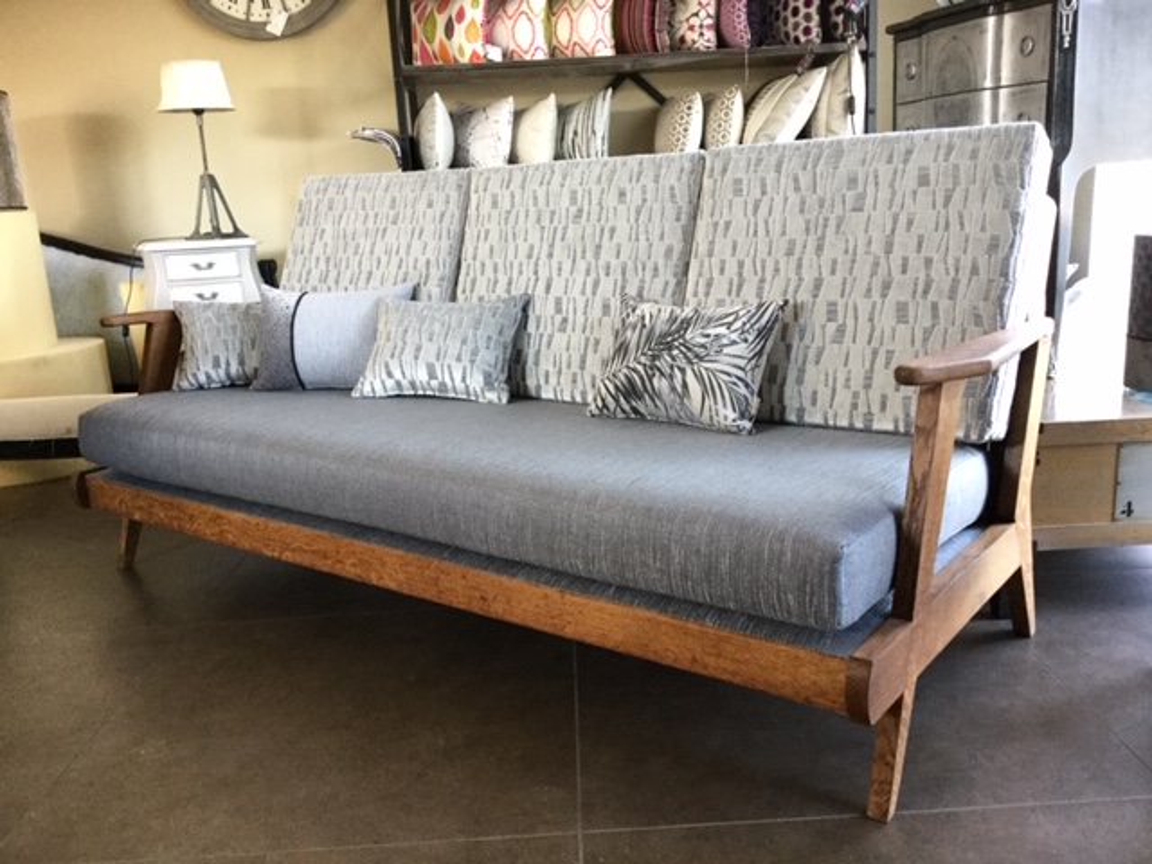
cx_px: 576
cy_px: 432
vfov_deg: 45.4
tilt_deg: -12.9
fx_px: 1032
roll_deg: +1.7
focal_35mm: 31
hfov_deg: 58.4
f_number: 2.4
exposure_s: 1/33
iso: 160
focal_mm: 3.3
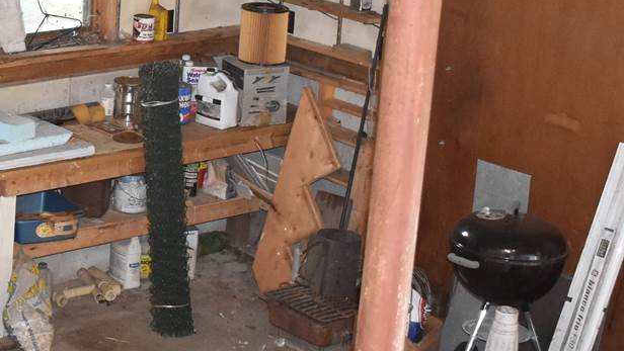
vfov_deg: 12.9
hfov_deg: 21.6
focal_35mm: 94
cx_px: -49
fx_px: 1556
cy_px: 135
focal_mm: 18
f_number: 3.5
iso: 2000
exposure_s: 1/60
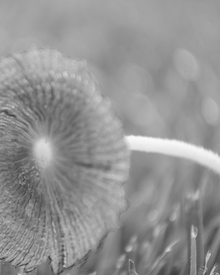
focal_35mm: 111
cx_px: 36
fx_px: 904
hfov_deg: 13.8
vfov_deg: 17.3
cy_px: 137
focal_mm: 52
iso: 400
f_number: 5.6
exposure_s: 1/100
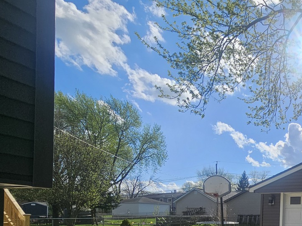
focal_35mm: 26
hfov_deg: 54.8
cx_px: 291
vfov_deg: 45.8
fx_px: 227
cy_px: 219
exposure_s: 1/3059
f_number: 2.2
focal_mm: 2.2
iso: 50
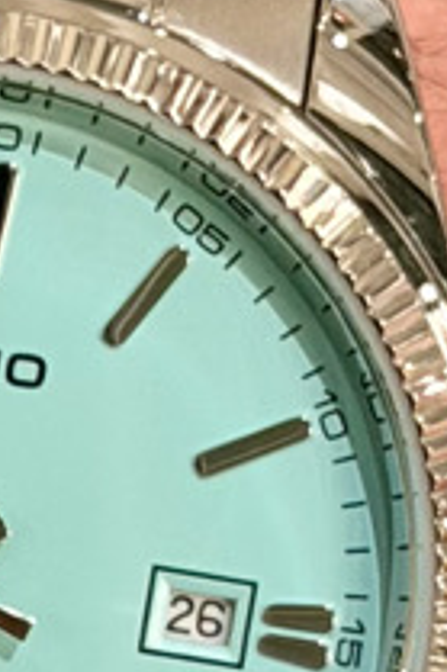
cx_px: -294
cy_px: 955
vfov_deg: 5.7
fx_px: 6678
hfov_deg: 3.8
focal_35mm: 358
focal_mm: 6.76
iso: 200
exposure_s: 1/50
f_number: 1.78
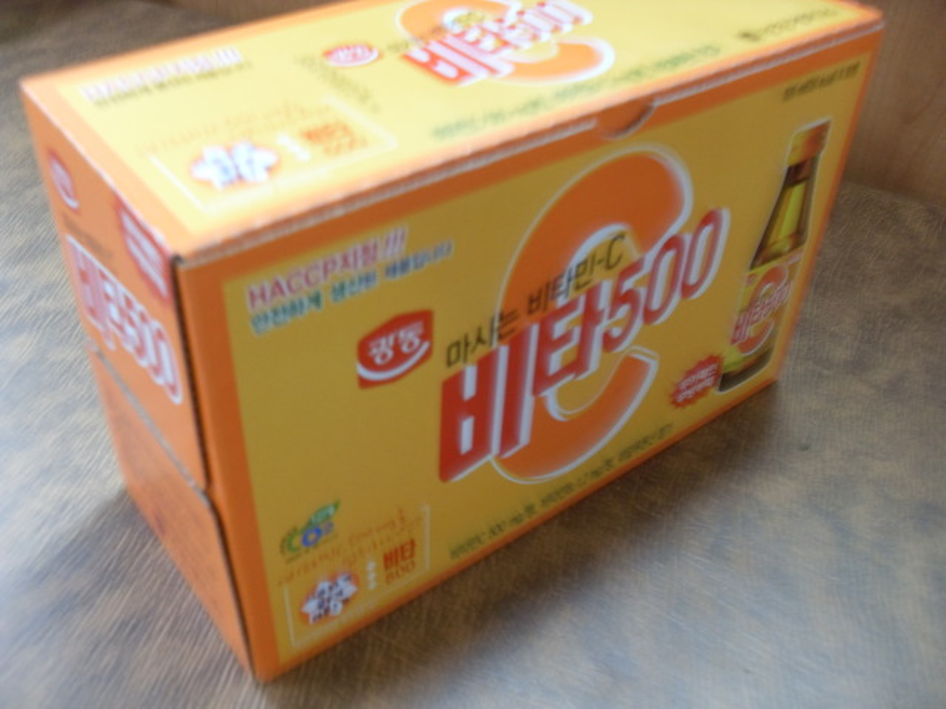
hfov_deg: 52.6
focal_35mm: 35
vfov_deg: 40.7
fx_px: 956
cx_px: 473
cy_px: 354
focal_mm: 6.3
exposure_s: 1/6
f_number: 2.8
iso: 200
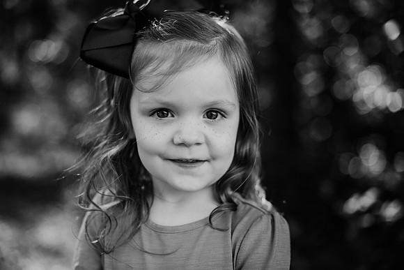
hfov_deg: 39.6
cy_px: 135
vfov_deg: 27.0
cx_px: 202
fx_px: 561
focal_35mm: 50
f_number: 2
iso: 200
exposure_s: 1/1000
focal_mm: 50
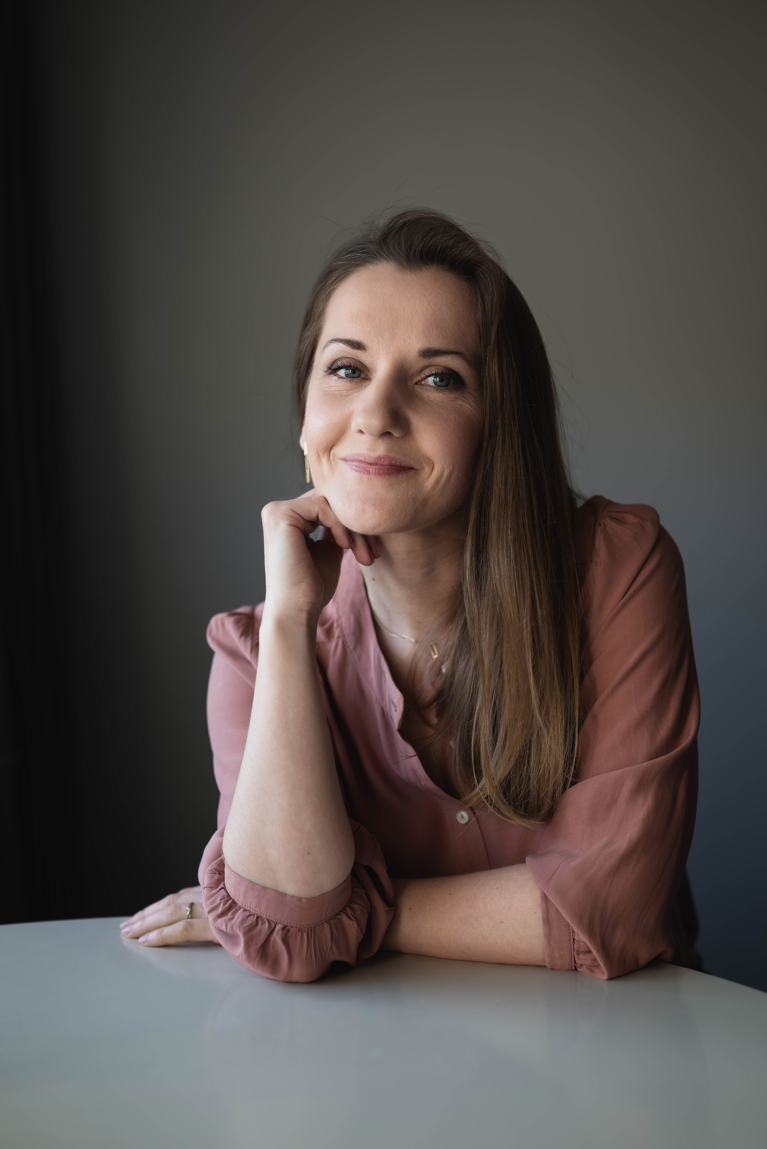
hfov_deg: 27.0
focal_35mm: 50
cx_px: 384
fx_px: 1596
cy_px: 574
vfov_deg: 39.6
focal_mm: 50
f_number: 2.5
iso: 100
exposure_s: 1/125
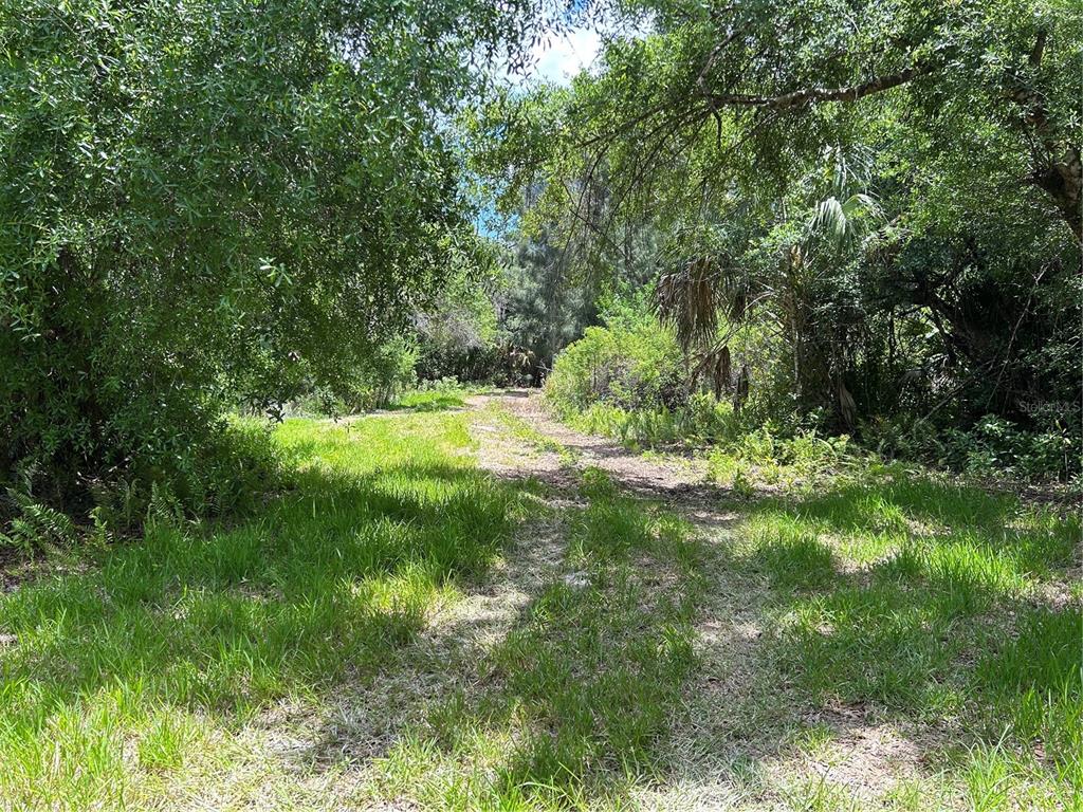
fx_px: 813
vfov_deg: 53.1
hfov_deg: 67.3
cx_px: 542
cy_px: 406
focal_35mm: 26
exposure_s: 1/786
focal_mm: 5.7
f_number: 1.5
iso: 50
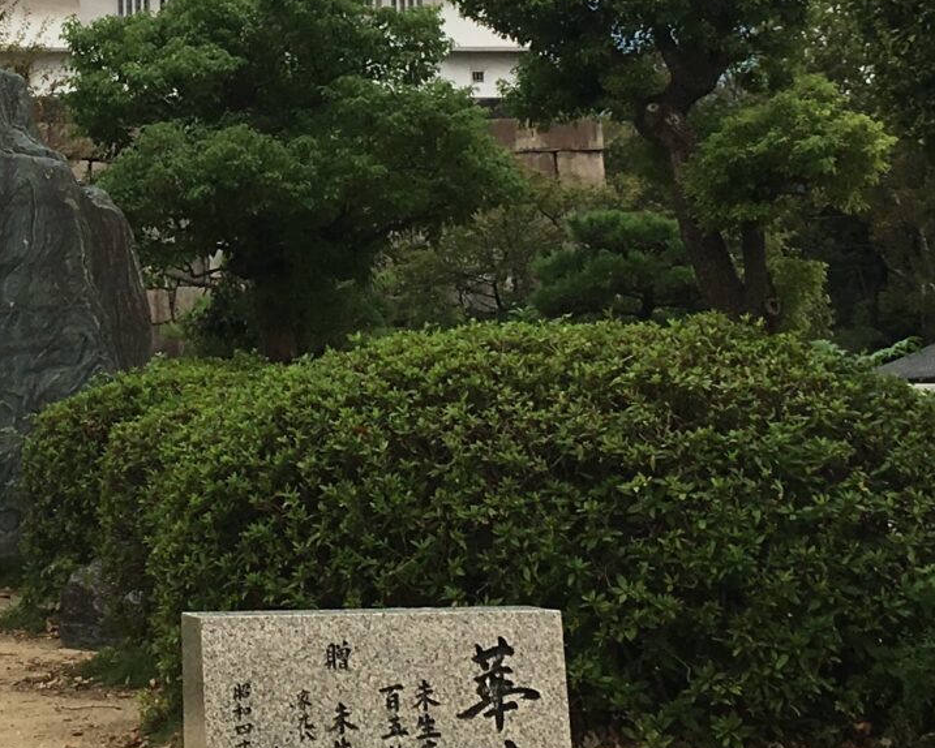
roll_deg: -0.8
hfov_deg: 18.7
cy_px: 74
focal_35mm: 101
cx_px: 123
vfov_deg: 15.1
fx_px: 2796
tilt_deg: +8.2
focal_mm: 4.15
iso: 25
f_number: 2.2
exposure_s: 1/223
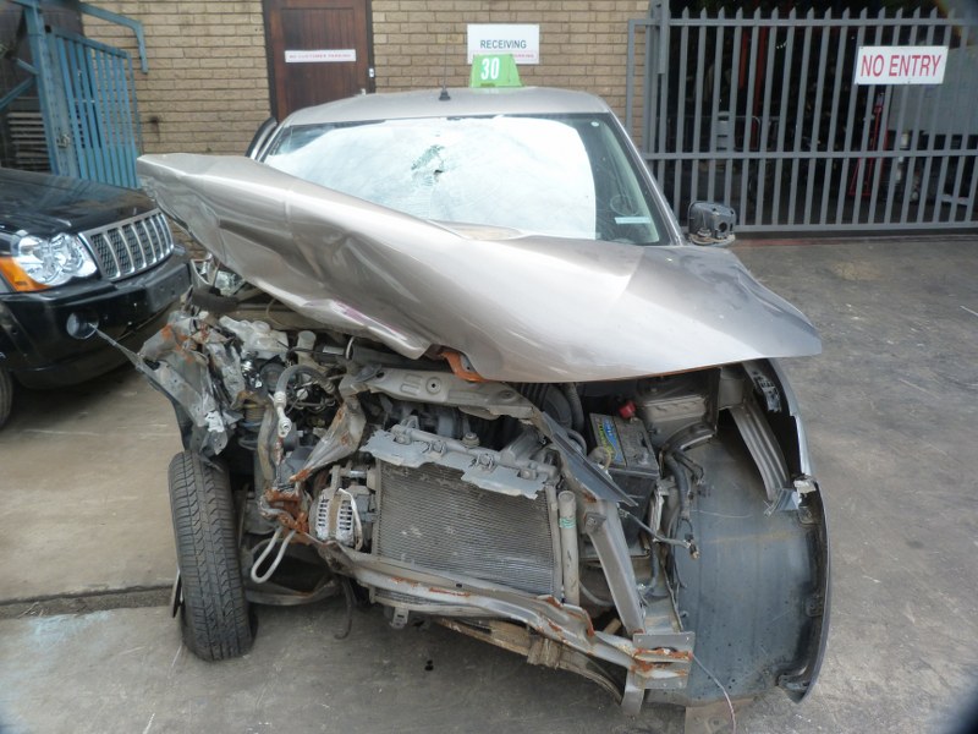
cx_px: 489
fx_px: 706
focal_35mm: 25
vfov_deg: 54.9
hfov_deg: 69.4
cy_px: 367
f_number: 3.2
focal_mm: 4.5
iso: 125
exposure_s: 1/100
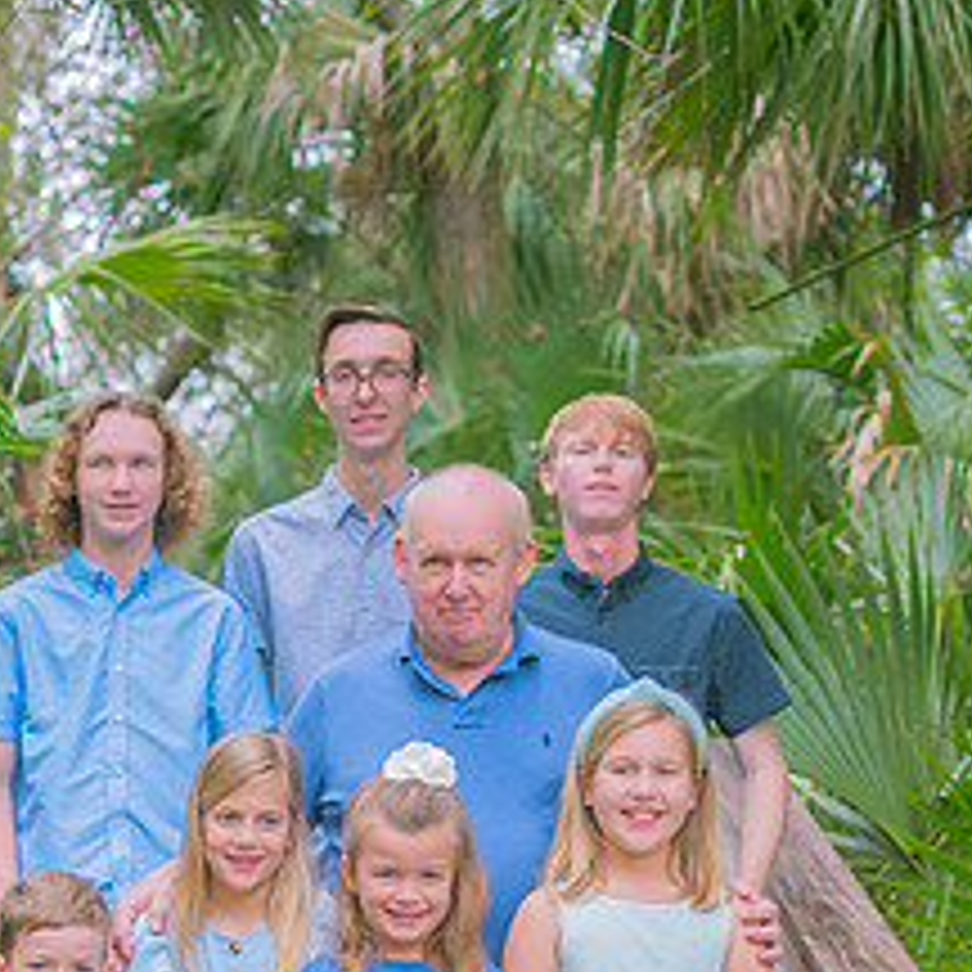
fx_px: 2923
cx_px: 432
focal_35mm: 92
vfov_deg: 18.4
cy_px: 968
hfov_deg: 18.9
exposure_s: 1/250
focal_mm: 35
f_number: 2.2
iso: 100
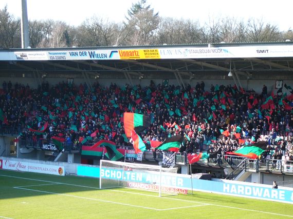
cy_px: 110
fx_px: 888
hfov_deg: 18.7
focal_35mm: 105
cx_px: 146
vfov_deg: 14.1
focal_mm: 17.4
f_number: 4.9
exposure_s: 1/60
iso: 100
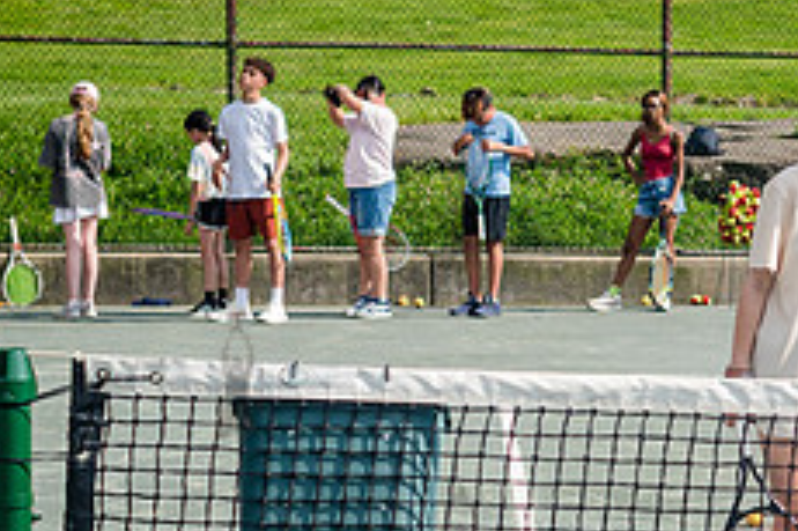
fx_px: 3234
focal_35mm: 146
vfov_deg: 9.4
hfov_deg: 13.8
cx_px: 892
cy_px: 311
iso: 250
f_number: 4.5
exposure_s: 1/1600
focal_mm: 35
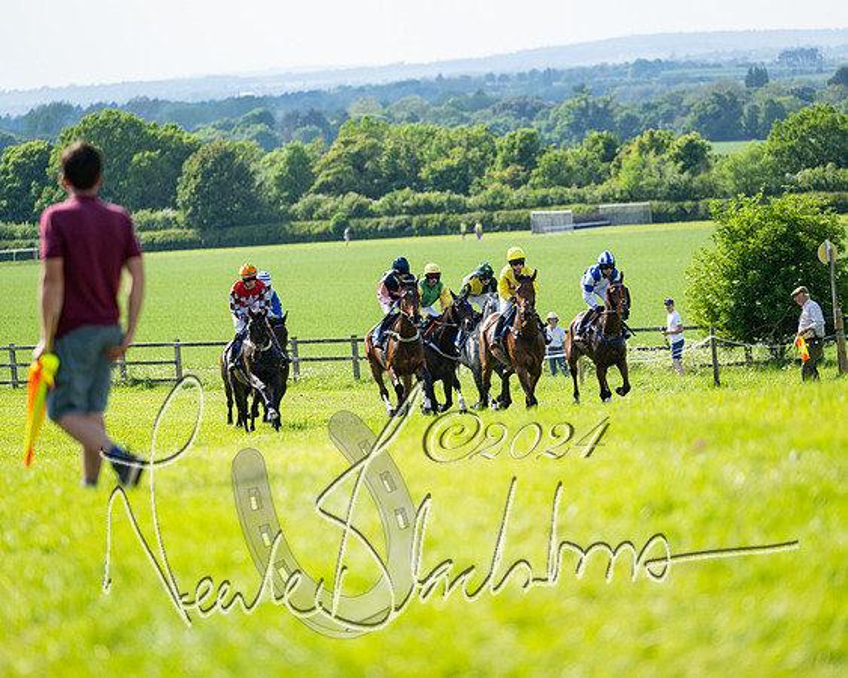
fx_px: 4664
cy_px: 339
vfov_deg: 8.3
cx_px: 397
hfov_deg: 10.4
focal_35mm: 186
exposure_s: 1/5000
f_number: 3.2
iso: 400
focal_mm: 165
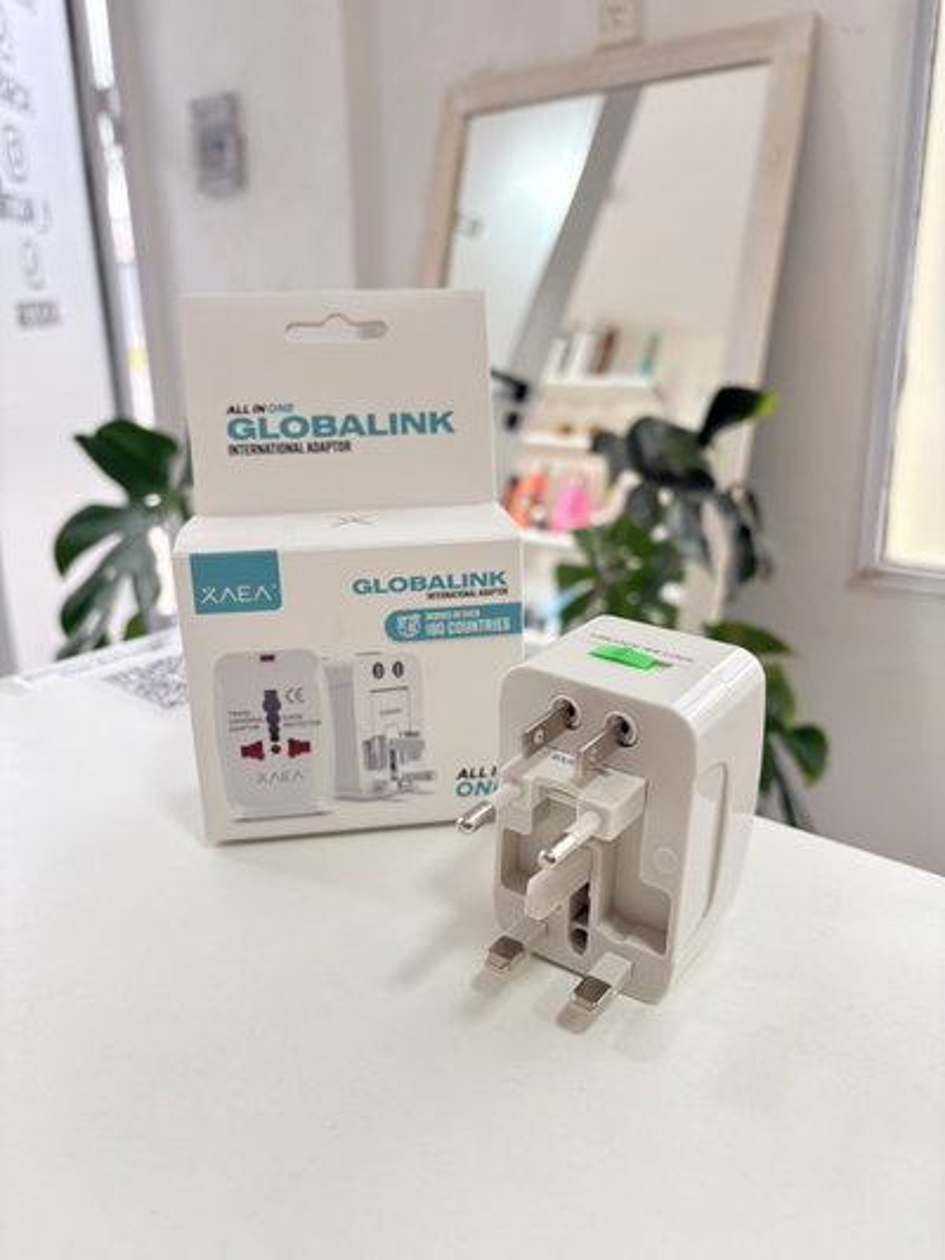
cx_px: 472
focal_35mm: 26
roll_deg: +1.2
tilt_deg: -17.8
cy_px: 630
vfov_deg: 67.3
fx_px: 946
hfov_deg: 53.1
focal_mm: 5.96
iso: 125
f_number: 1.6
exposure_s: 1/106
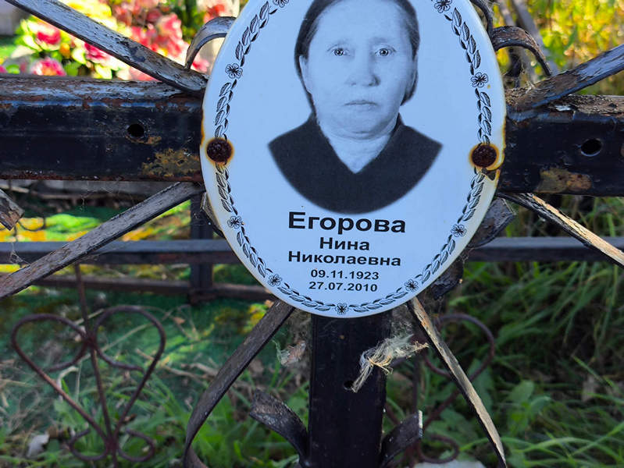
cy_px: 234
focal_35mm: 50
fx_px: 902
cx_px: 312
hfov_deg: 38.2
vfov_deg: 29.1
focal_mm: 4.71
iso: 50
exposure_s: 1/300
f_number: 1.7
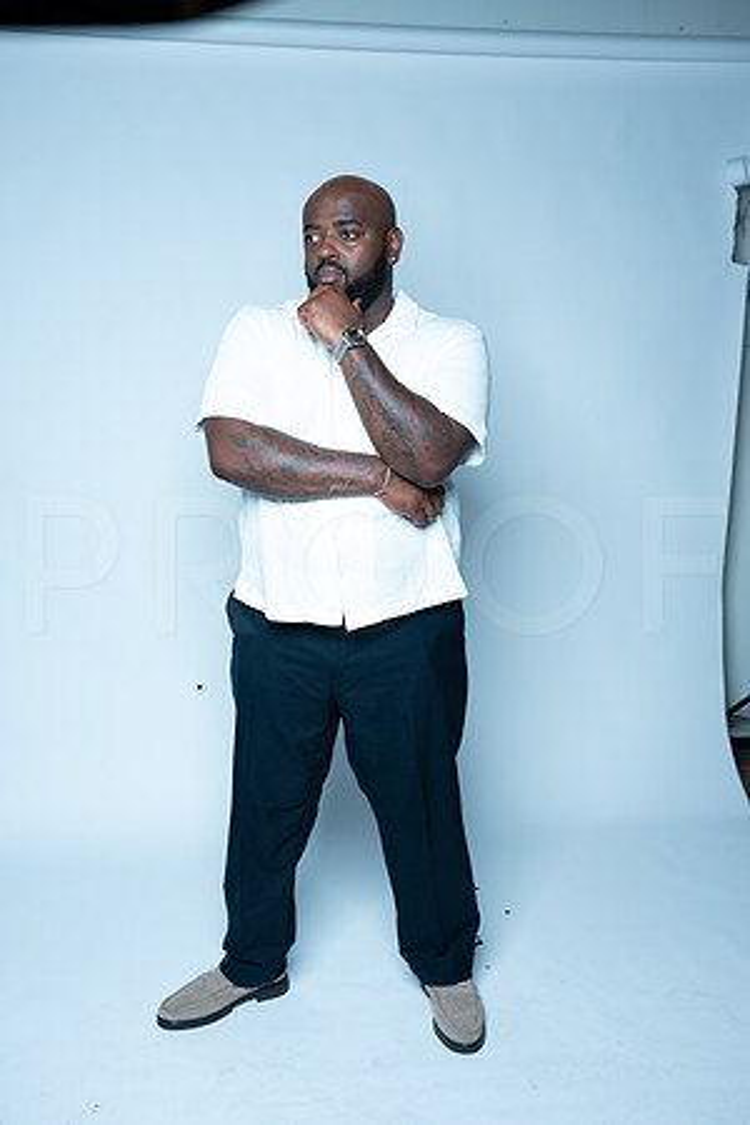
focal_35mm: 35
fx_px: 1094
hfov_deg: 37.9
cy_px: 562
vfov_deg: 54.4
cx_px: 375
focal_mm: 35
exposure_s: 1/200
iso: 800
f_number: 4
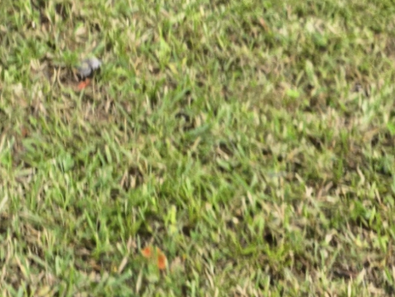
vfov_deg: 9.7
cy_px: -293
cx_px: -470
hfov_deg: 11.9
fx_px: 1633
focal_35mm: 143
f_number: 1.8
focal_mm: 5.4
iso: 25
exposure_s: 1/190
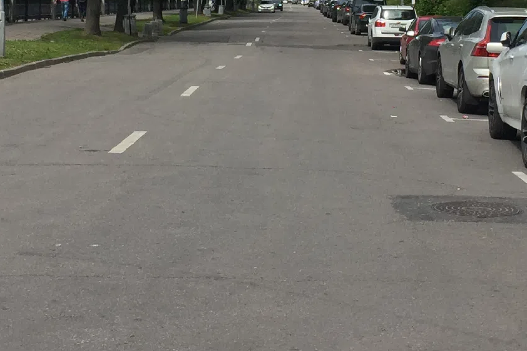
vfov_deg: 15.5
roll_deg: -1.0
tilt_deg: +3.2
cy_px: -31
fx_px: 1259
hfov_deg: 23.6
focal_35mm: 86
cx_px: 287
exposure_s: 1/2475
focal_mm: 4.15
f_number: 2.2
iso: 32
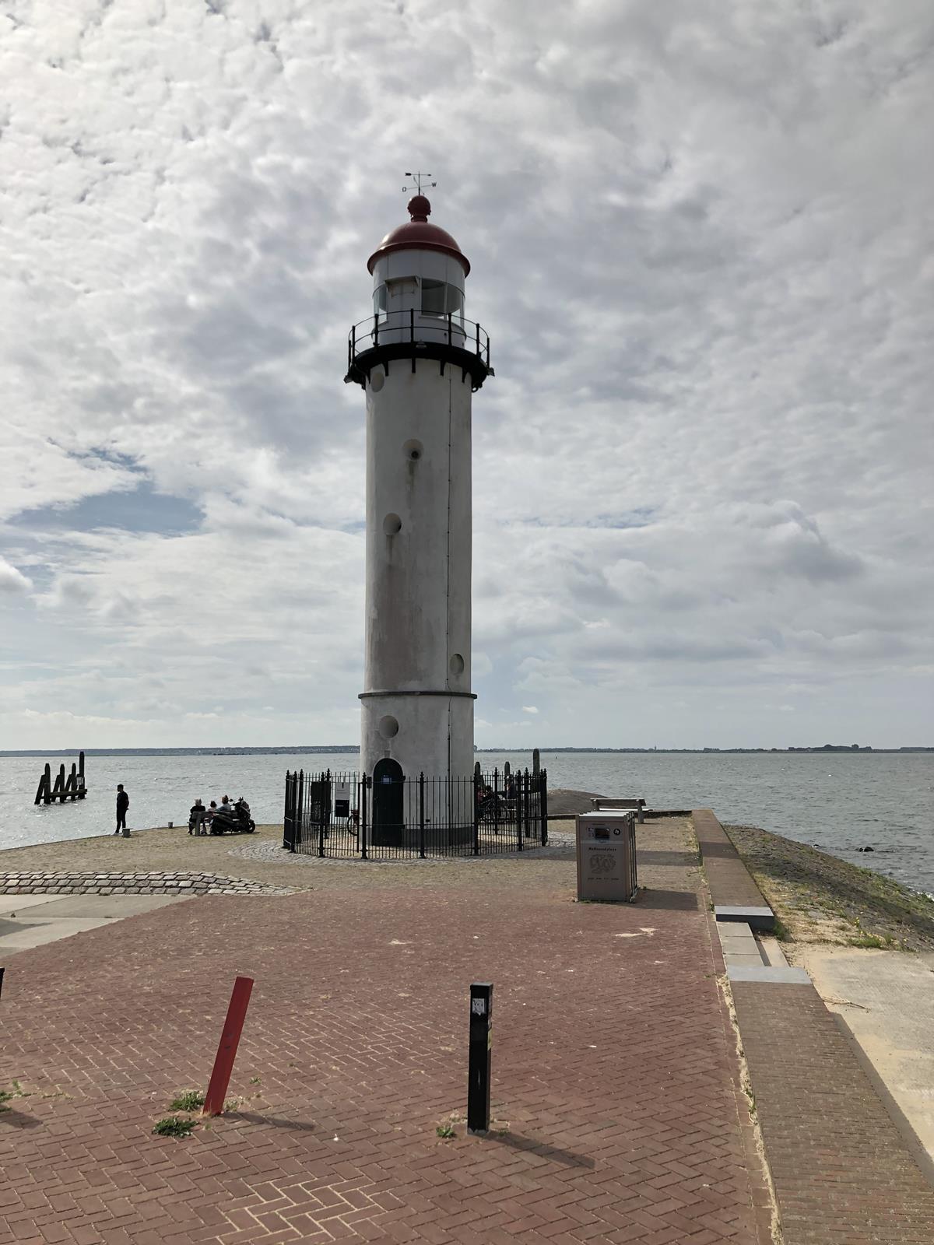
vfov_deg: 63.4
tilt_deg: +9.0
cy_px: 622
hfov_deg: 49.7
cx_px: 467
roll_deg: +0.7
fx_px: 1007
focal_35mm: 28
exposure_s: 1/3205
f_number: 1.8
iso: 20
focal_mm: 3.99
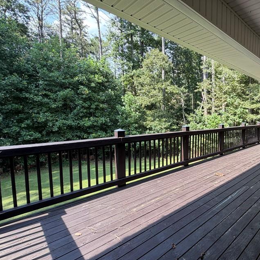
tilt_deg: -5.6
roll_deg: -1.5
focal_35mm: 20
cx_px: 196
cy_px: 130
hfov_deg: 69.6
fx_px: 170
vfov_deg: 74.8
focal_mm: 2.22
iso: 40
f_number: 2.2
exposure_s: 1/165
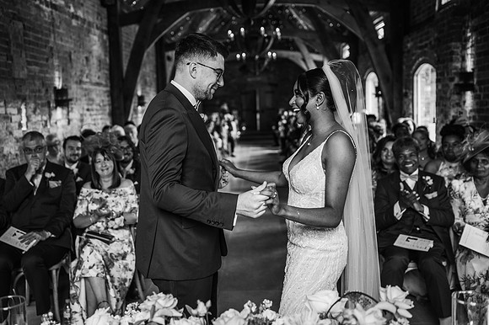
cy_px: 145
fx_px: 526
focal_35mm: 39
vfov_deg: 34.3
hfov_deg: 49.7
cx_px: 218
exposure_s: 1/200
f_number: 2.2
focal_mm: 35
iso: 900
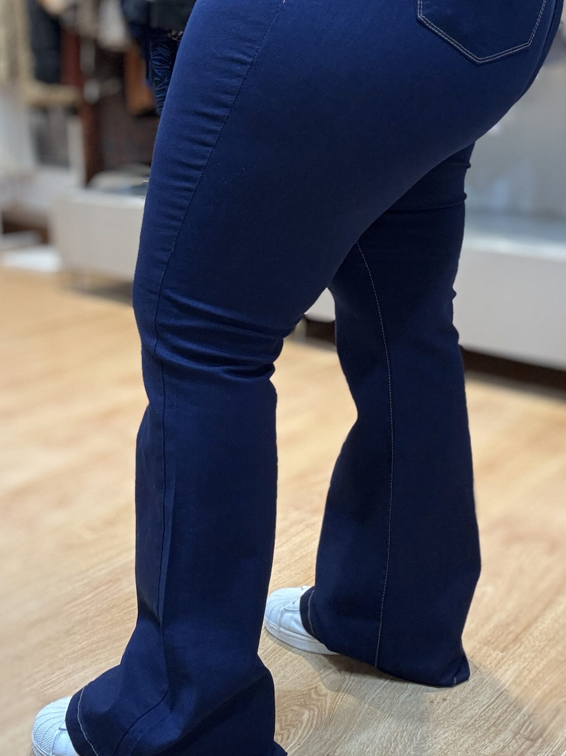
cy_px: 292
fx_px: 916
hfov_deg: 34.3
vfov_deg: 44.5
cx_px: 301
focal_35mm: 42
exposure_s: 1/50
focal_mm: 2.69
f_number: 1.9
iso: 125
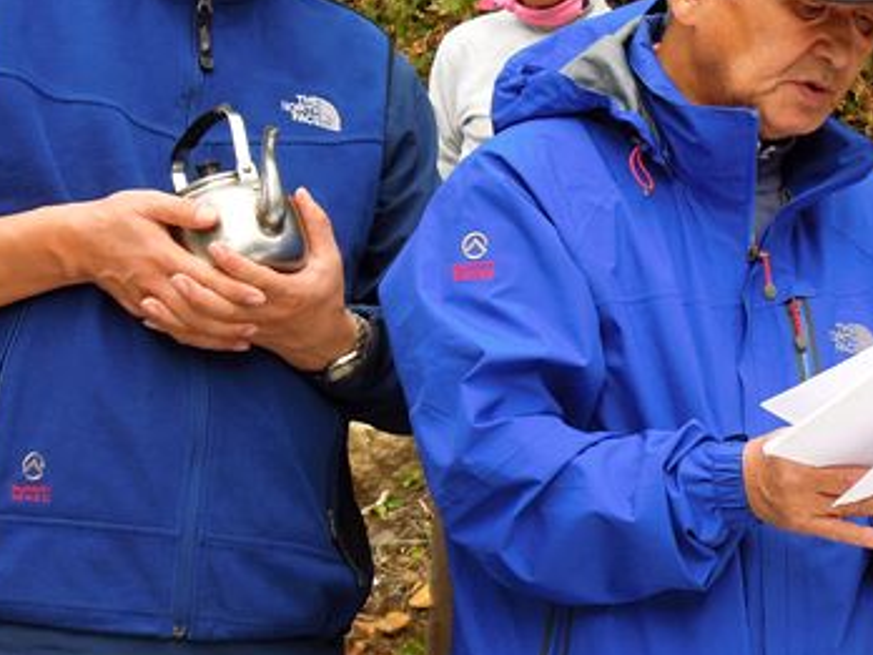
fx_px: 4640
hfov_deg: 10.7
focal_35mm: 184
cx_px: 695
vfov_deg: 8.1
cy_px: 226
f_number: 5.5
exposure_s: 1/125
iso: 400
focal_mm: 17.9
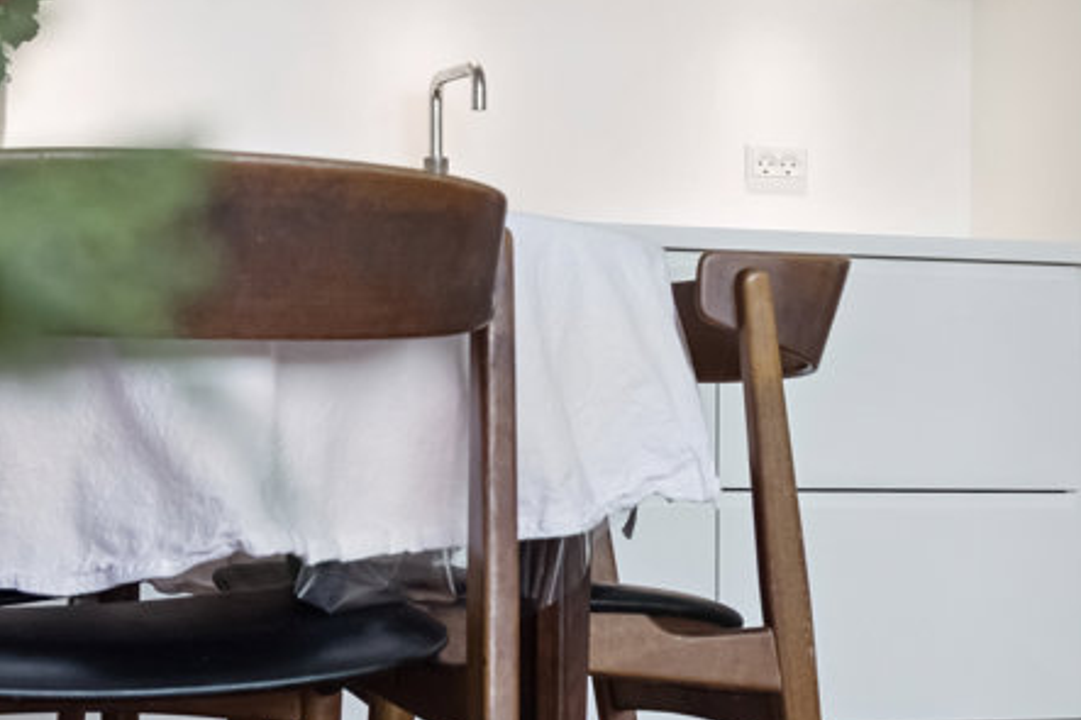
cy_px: 370
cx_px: 935
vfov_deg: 14.5
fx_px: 2821
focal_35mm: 94
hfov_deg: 21.3
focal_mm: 35
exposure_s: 1/60
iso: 500
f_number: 6.3
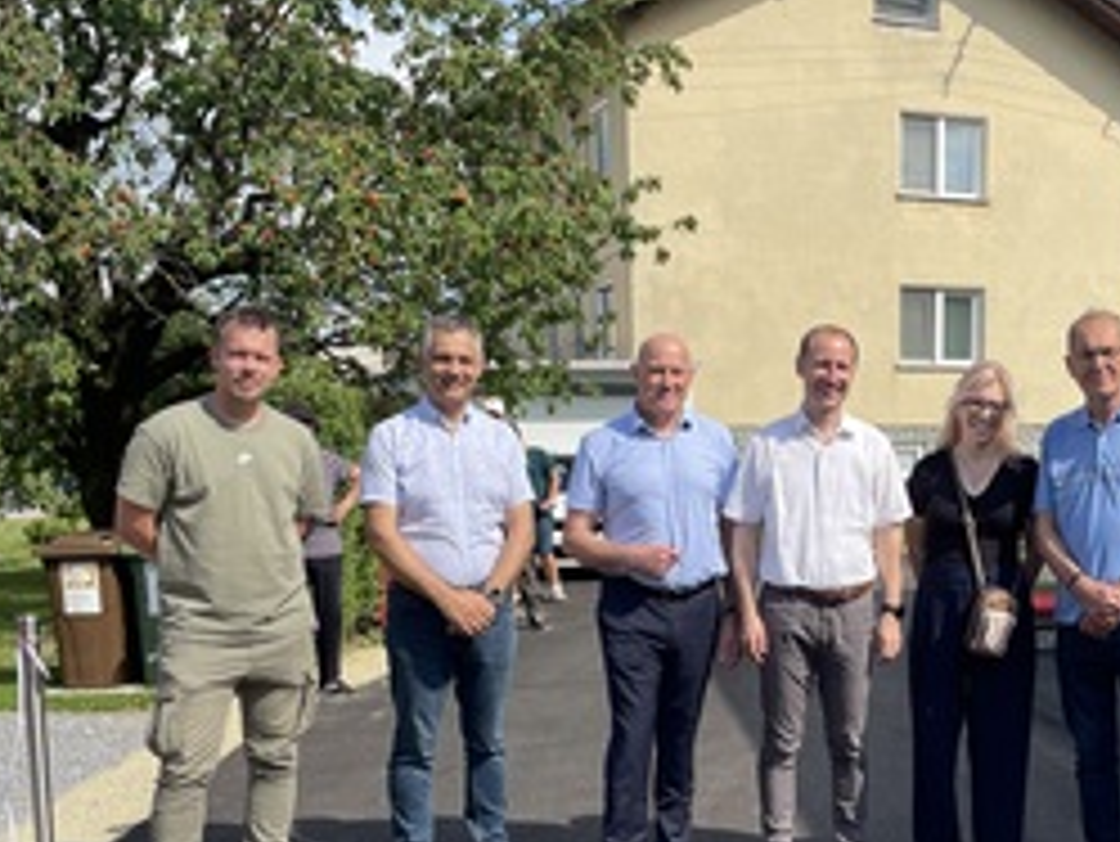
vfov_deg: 30.2
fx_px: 1521
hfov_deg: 39.6
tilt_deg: -8.5
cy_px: 675
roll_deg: +0.1
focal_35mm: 47
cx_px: 796
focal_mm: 4.2
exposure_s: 1/3509
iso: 32
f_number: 1.6
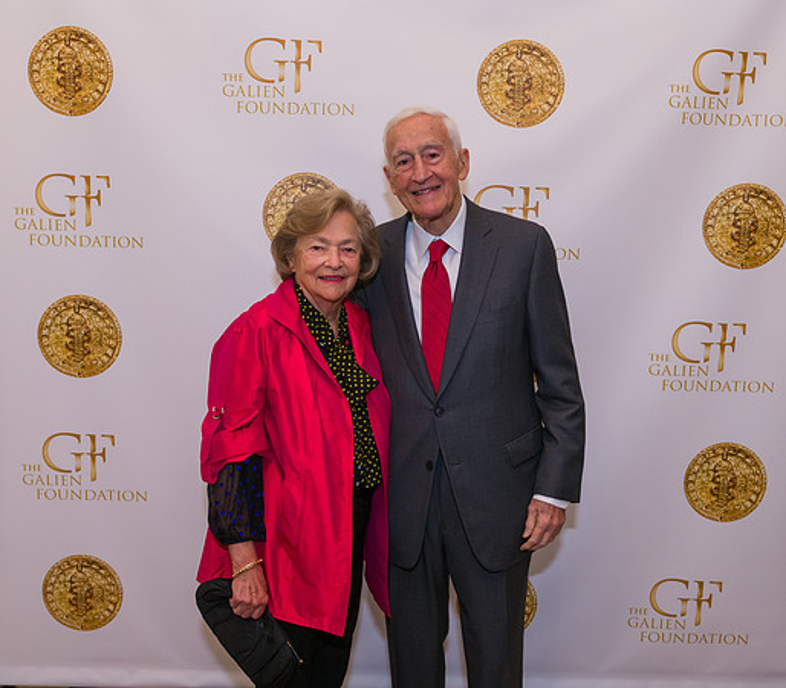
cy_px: 325
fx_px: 877
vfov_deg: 42.8
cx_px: 383
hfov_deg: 48.3
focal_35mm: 36
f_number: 4
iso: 1000
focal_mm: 29
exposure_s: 1/125
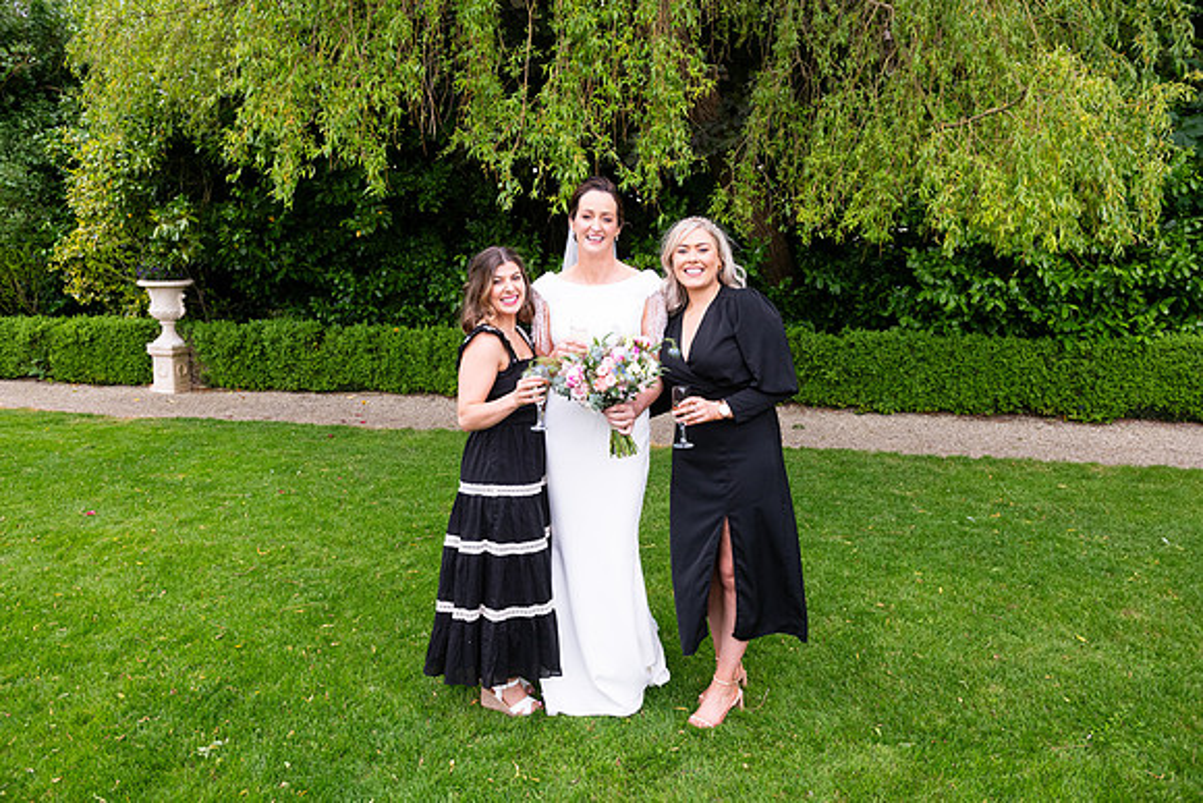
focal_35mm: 28
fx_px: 936
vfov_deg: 46.4
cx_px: 602
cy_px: 402
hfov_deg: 65.5
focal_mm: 28
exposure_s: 1/200
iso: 400
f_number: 5
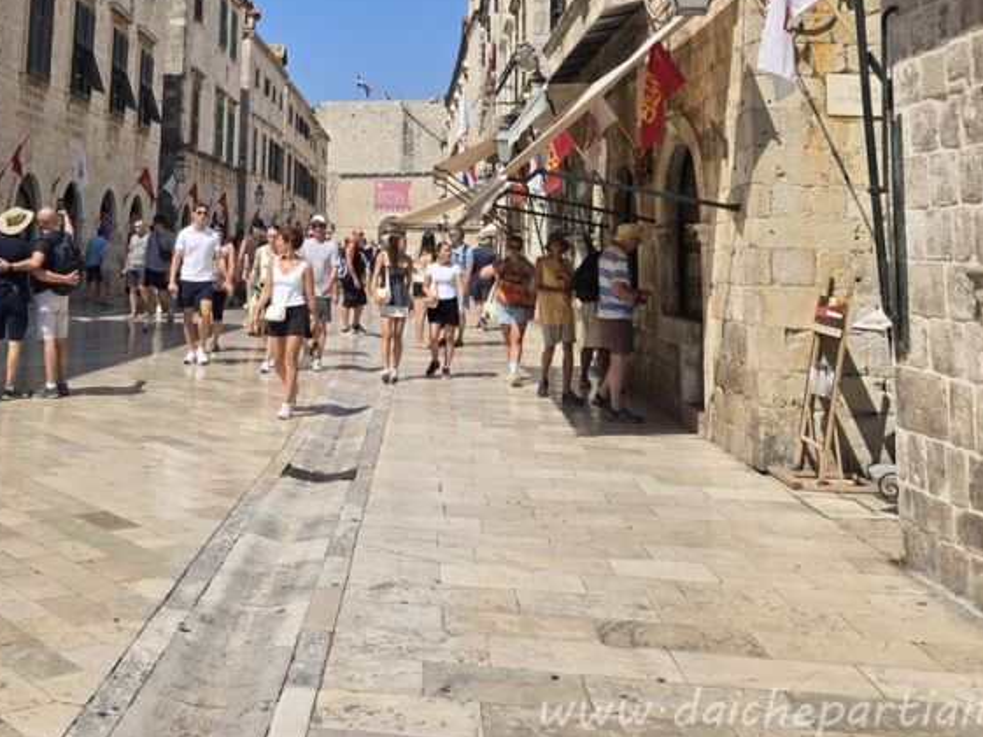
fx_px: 1193
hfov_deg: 43.4
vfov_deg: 32.6
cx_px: 254
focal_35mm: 42
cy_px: 72
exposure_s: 1/2531
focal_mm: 5.4
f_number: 1.8
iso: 25
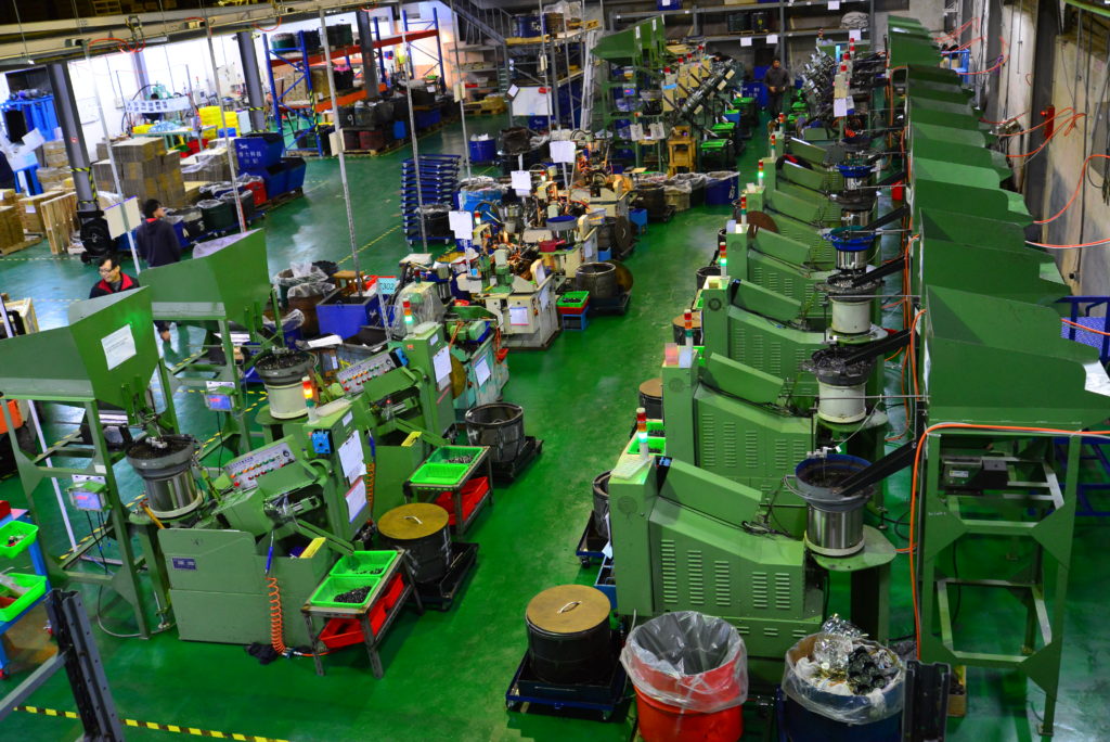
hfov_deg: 55.8
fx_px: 1049
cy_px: 371
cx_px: 555
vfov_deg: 38.9
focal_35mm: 34
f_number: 5.6
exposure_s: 1/50
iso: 4000
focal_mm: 34
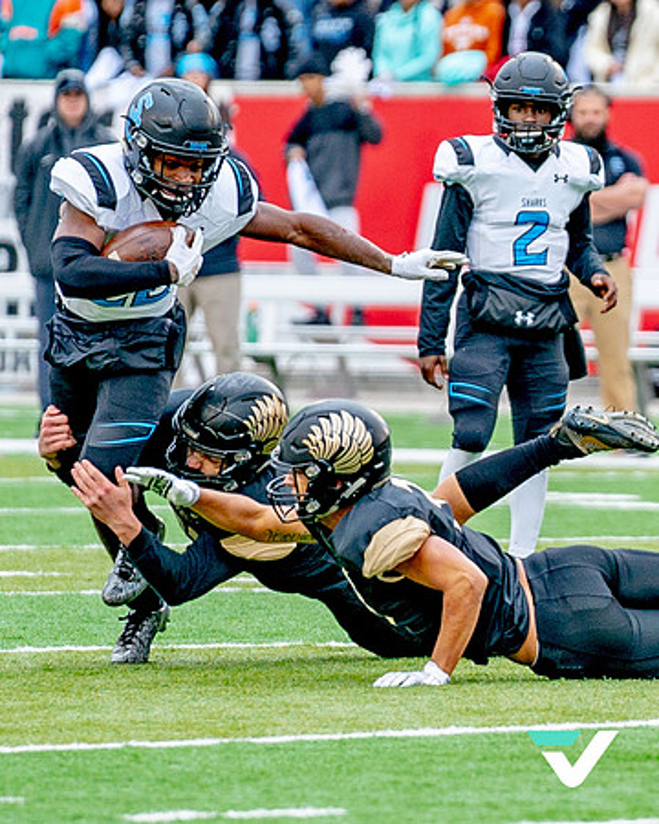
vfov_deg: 3.0
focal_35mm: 649
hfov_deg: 2.4
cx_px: 826
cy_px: 277
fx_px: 15833
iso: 250
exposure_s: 1/1500
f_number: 2.8
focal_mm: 198
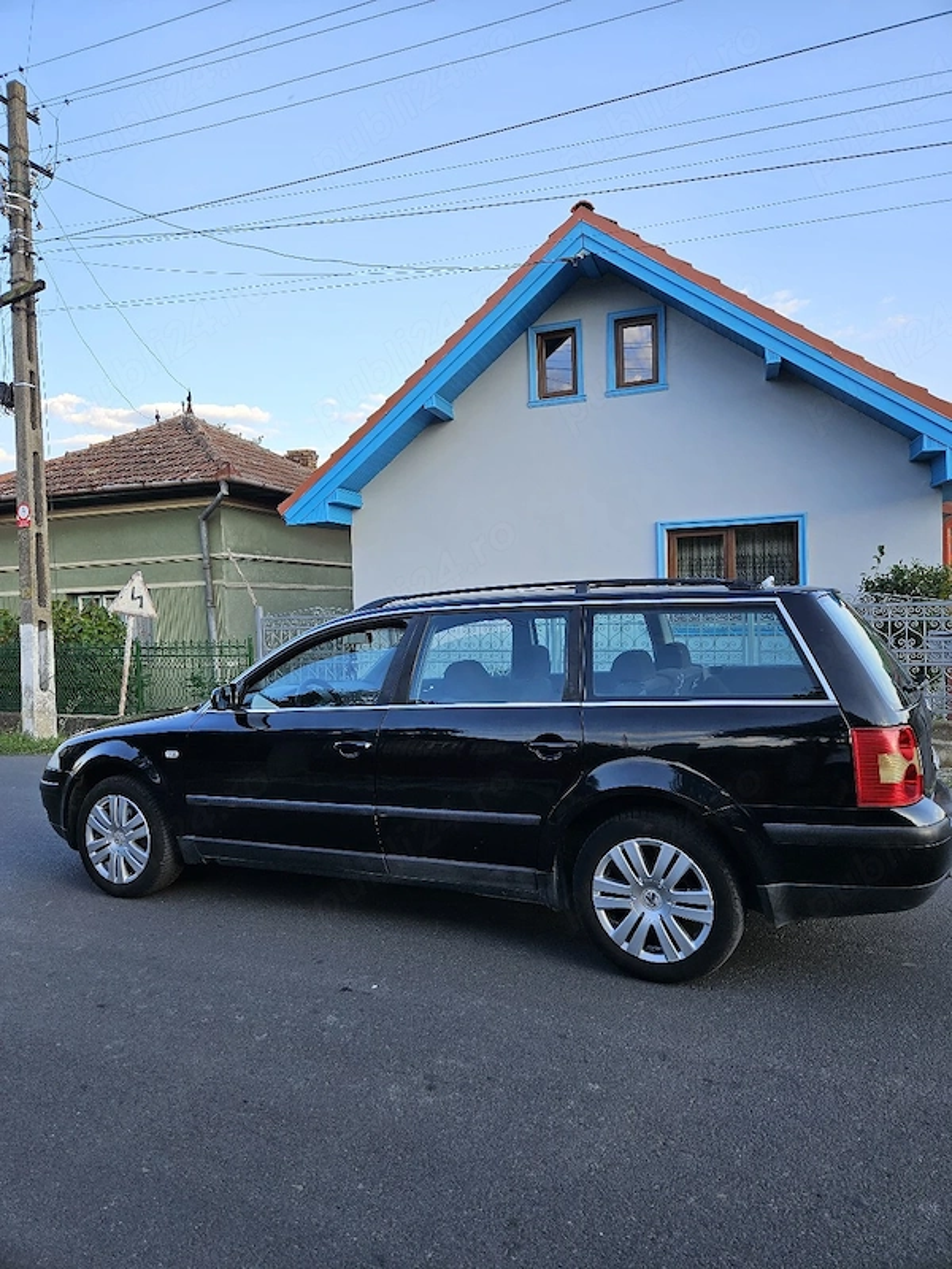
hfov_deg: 58.9
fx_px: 843
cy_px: 634
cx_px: 476
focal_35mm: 23
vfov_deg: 73.9
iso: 25
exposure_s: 1/294
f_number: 1.8
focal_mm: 5.4
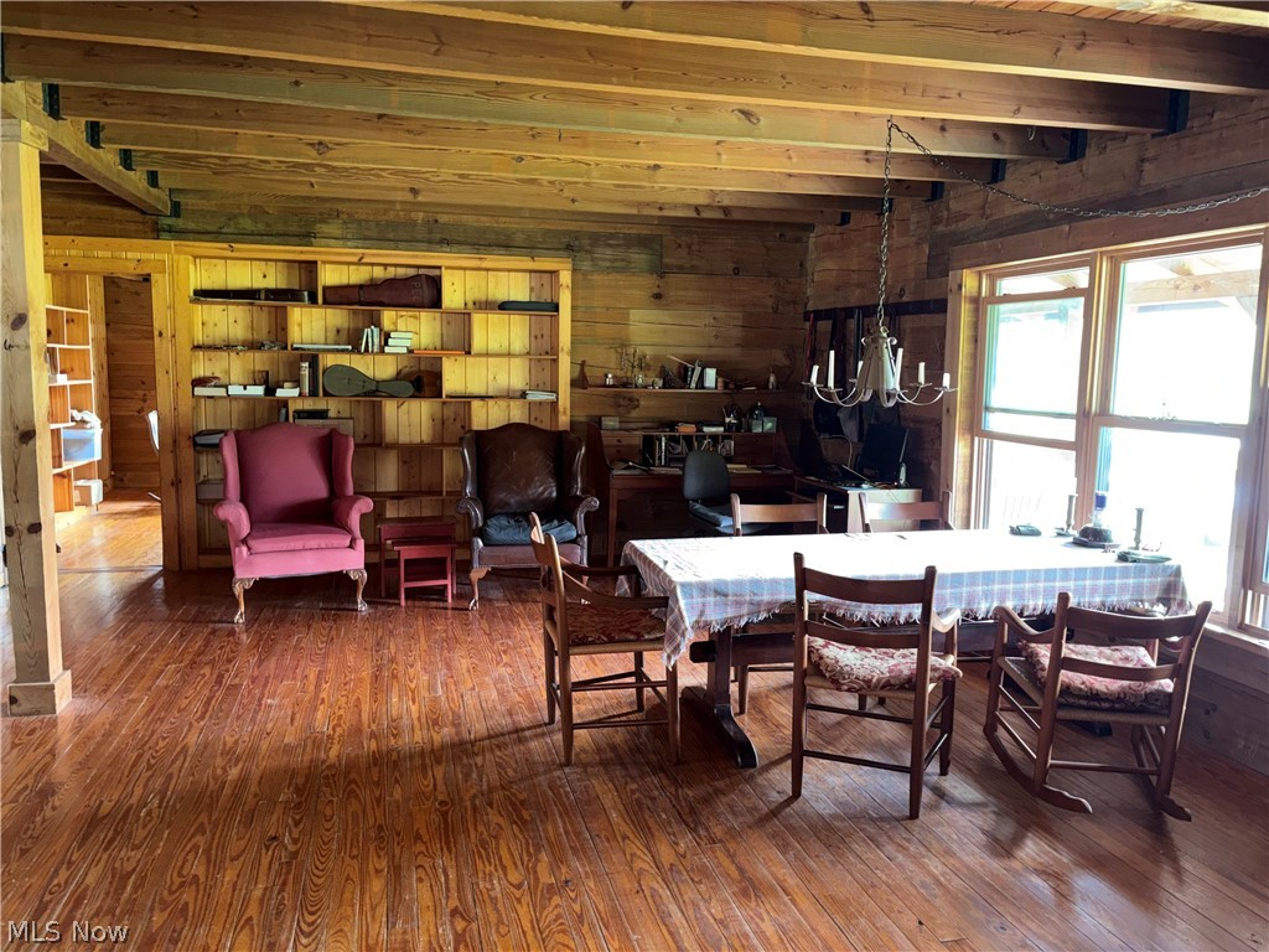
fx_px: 953
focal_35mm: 26
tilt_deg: -7.1
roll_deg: -0.6
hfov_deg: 67.3
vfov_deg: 53.1
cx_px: 634
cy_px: 476
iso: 160
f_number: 1.6
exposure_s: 1/7
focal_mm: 5.96
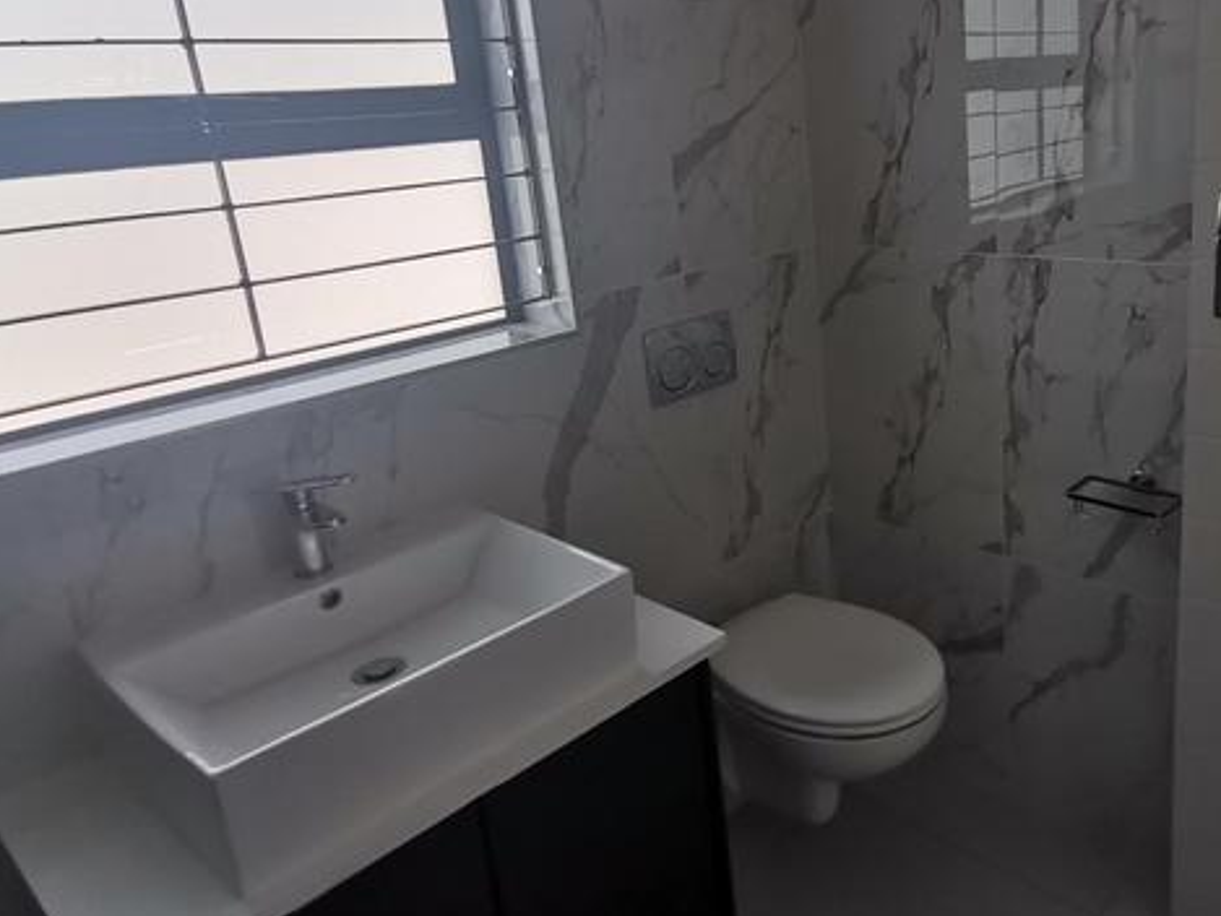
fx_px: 1023
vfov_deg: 48.0
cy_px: 380
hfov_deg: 60.2
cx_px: 812
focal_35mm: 29
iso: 50
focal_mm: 1.78
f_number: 2.4
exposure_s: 1/193
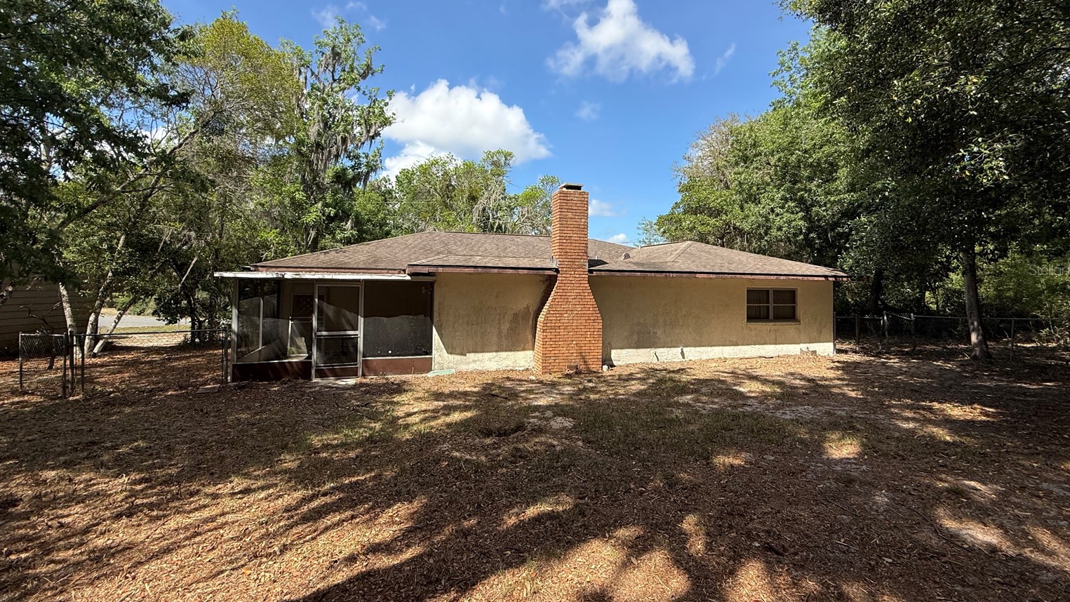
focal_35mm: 16
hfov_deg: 99.4
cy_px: 269
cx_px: 534
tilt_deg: +1.9
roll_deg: -1.3
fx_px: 454
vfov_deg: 66.9
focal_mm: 2.22
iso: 50
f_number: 2.2
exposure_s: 1/1399
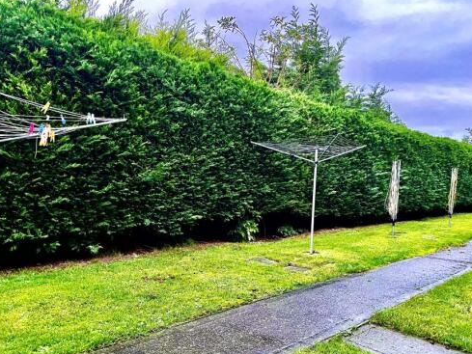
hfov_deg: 58.3
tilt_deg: -6.5
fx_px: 423
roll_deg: -2.3
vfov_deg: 45.3
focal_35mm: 31
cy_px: 207
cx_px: 225
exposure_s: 1/83
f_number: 1.6
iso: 125
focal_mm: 5.1
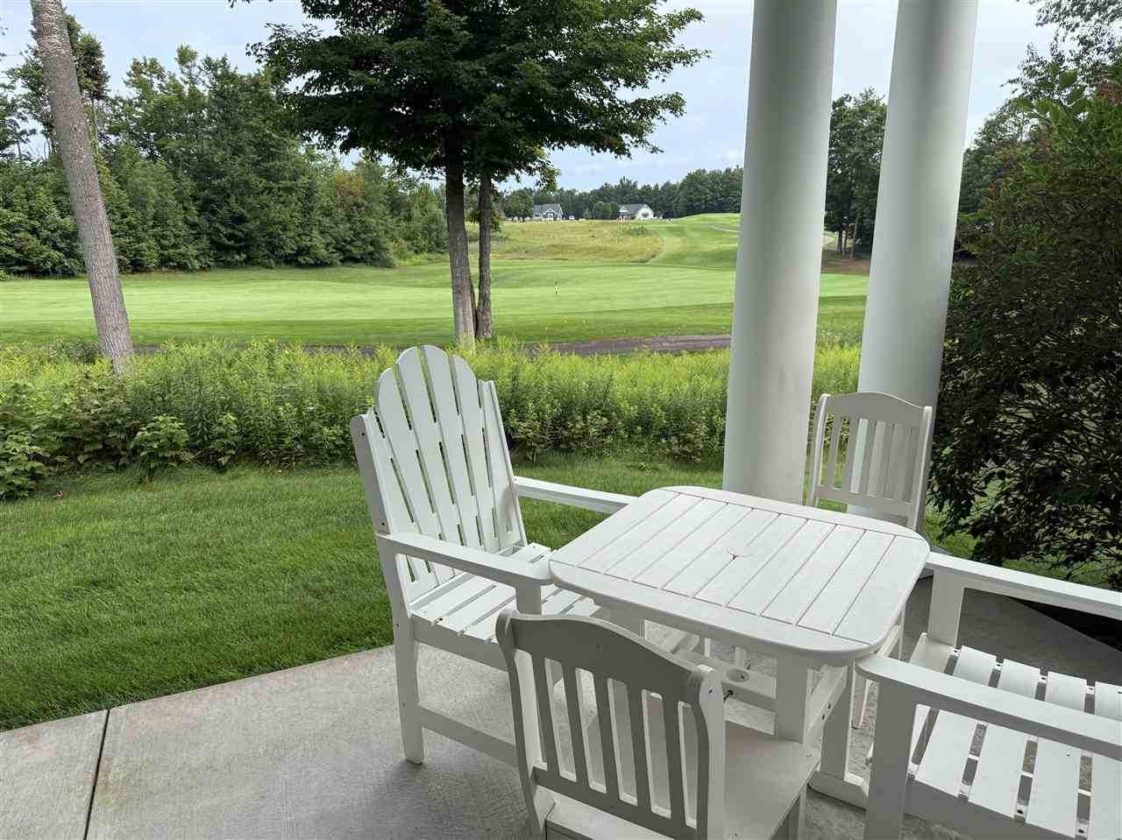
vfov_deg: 56.8
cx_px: 561
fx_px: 778
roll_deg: +0.9
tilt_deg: -15.9
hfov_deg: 71.6
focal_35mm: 24
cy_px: 420
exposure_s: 1/1618
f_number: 1.78
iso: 80
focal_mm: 6.76
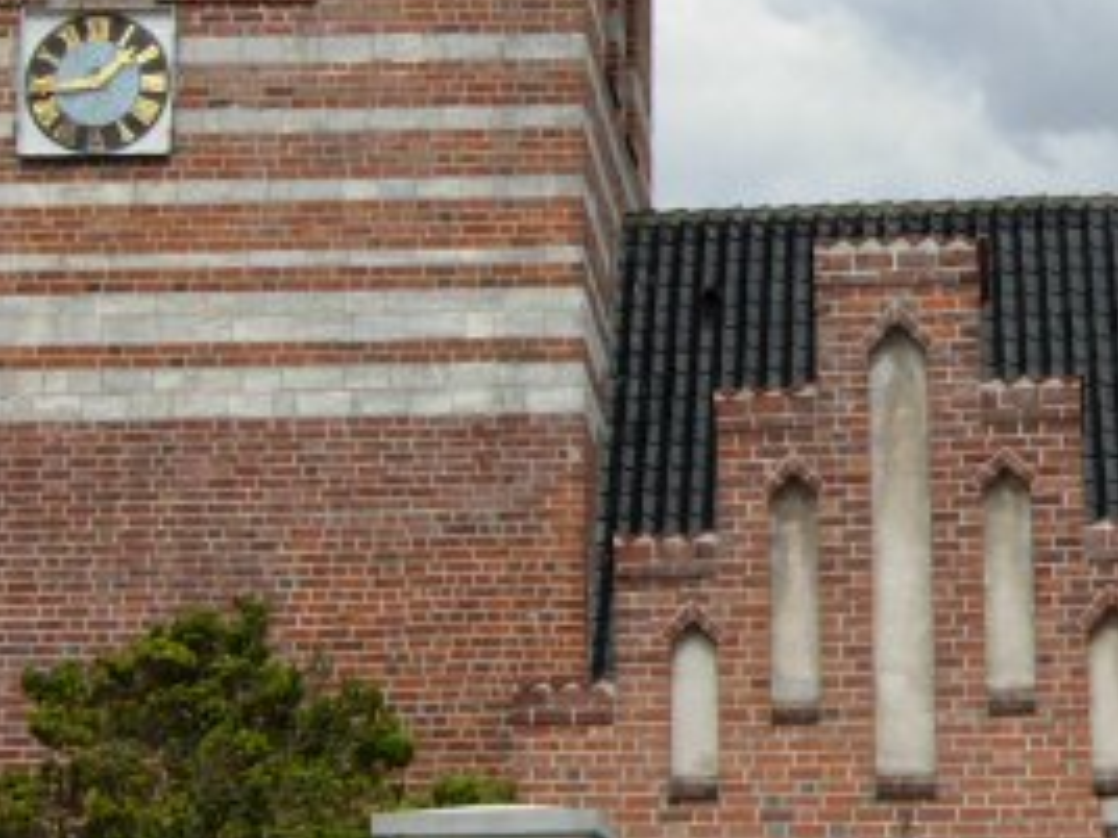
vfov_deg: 12.2
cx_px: 1302
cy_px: 315
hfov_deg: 15.7
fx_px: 3908
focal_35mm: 121
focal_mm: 7.5
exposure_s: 1/287
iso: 50
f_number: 5.4
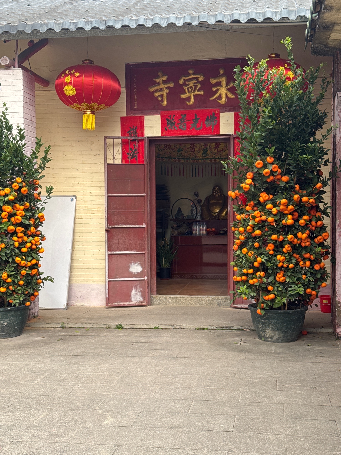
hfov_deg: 30.3
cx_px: 170
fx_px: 630
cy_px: 228
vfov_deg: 39.7
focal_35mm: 48
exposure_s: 1/966
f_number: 1.78
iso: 64
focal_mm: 6.76
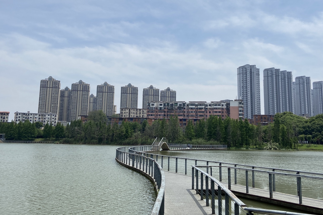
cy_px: 80
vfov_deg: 33.2
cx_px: 160
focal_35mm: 40
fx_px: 359
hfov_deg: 48.5
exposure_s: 1/2463
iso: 32
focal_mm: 4.25
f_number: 1.8
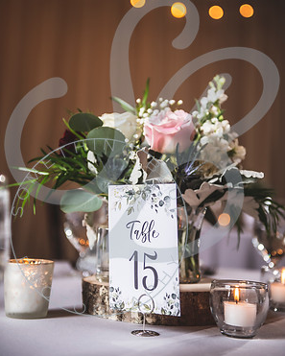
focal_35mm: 66
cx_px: 142
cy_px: 154
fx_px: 696
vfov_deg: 28.7
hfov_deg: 23.2
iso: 100
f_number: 2.8
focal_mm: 58
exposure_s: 1/200
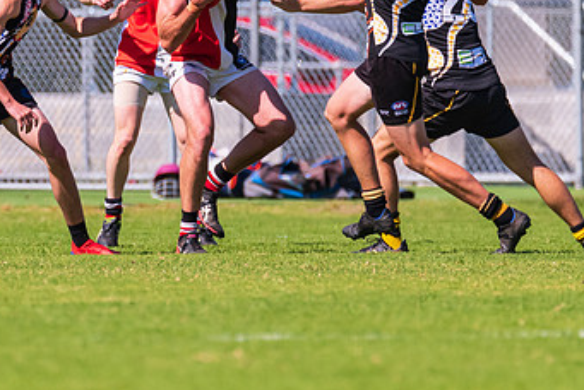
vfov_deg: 0.9
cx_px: 142
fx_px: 24629
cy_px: 164
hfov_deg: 1.4
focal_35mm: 1517
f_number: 6.3
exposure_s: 1/3200
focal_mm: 600
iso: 800
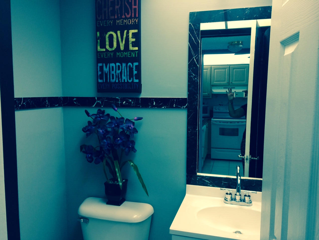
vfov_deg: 46.8
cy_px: 120
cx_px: 160
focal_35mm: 30
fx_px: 276
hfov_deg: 60.0
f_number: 2.2
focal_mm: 4.12
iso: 40
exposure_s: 1/30
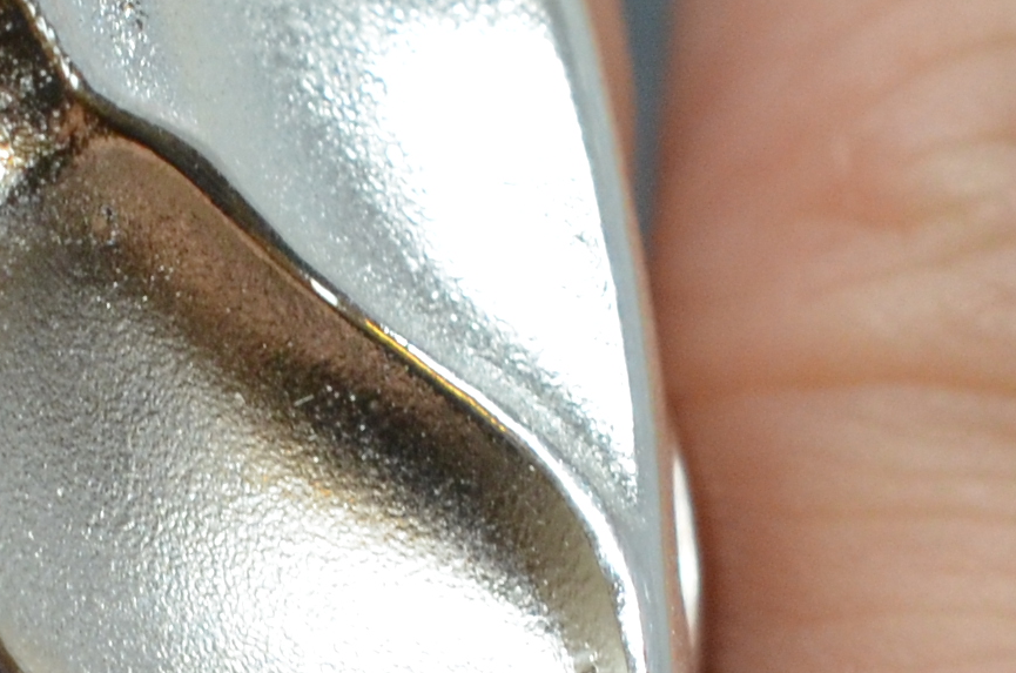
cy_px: 759
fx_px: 9632
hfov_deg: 6.0
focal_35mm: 342
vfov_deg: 4.0
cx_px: 140
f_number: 9
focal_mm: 40
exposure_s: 1/250
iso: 1000
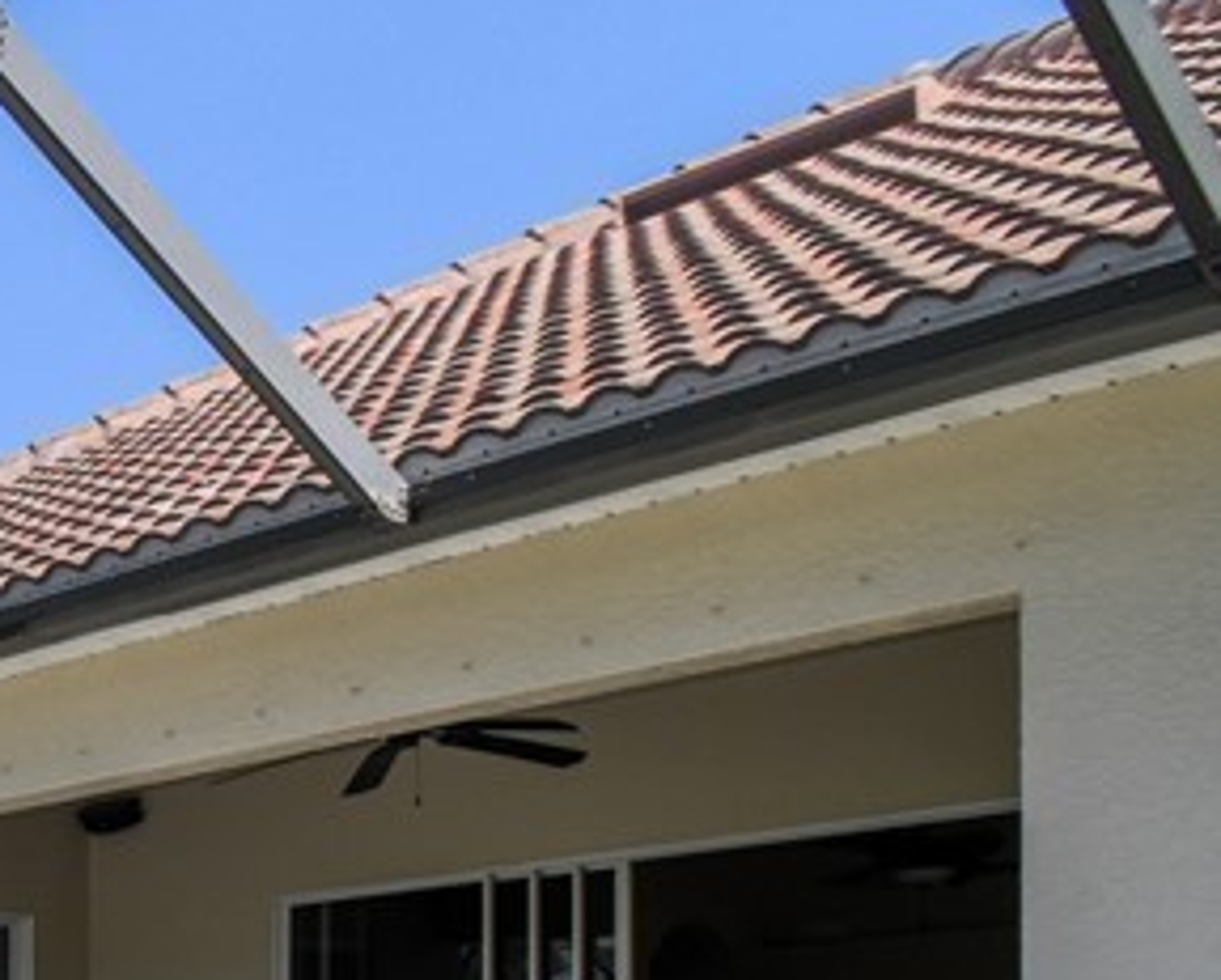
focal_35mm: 53
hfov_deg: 23.5
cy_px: 1137
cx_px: -835
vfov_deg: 26.0
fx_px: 1917
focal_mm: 10
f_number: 7.1
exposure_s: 1/50
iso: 100
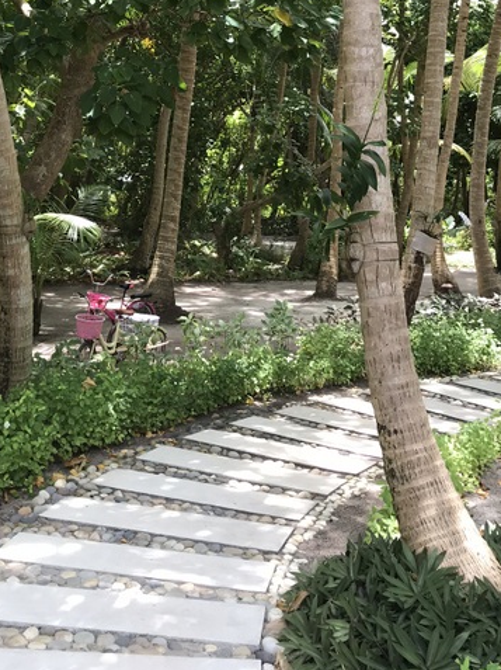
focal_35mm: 47
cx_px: 166
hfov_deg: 30.6
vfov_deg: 39.3
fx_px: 908
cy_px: 162
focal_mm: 3.99
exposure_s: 1/111
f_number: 1.8
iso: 20
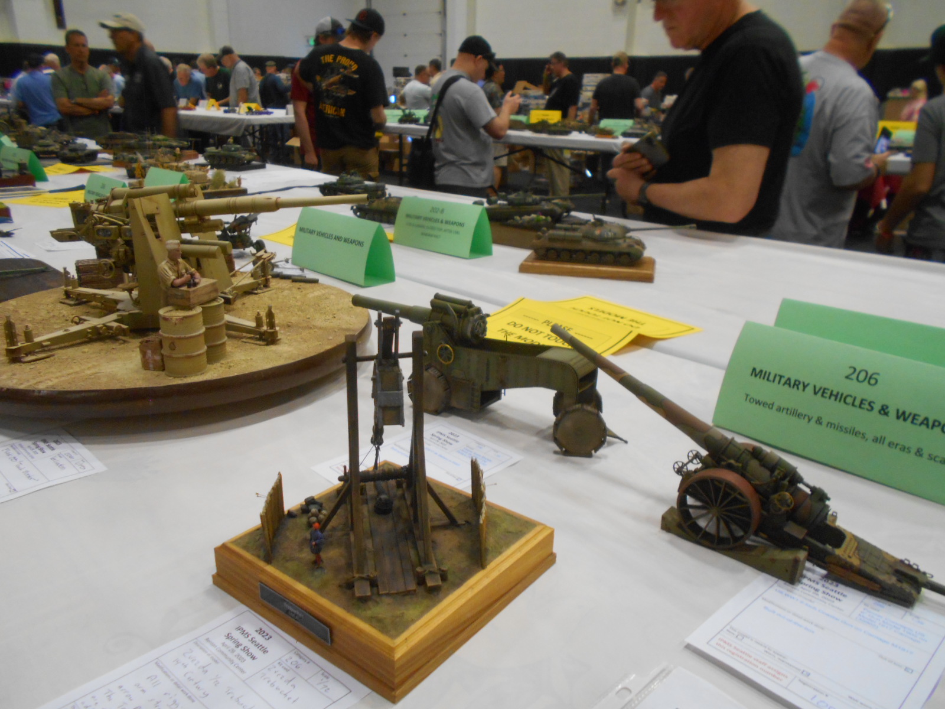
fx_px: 710
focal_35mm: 26
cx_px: 472
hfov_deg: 67.3
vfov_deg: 53.1
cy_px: 354
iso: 320
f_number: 3.2
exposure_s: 1/30
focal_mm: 4.6
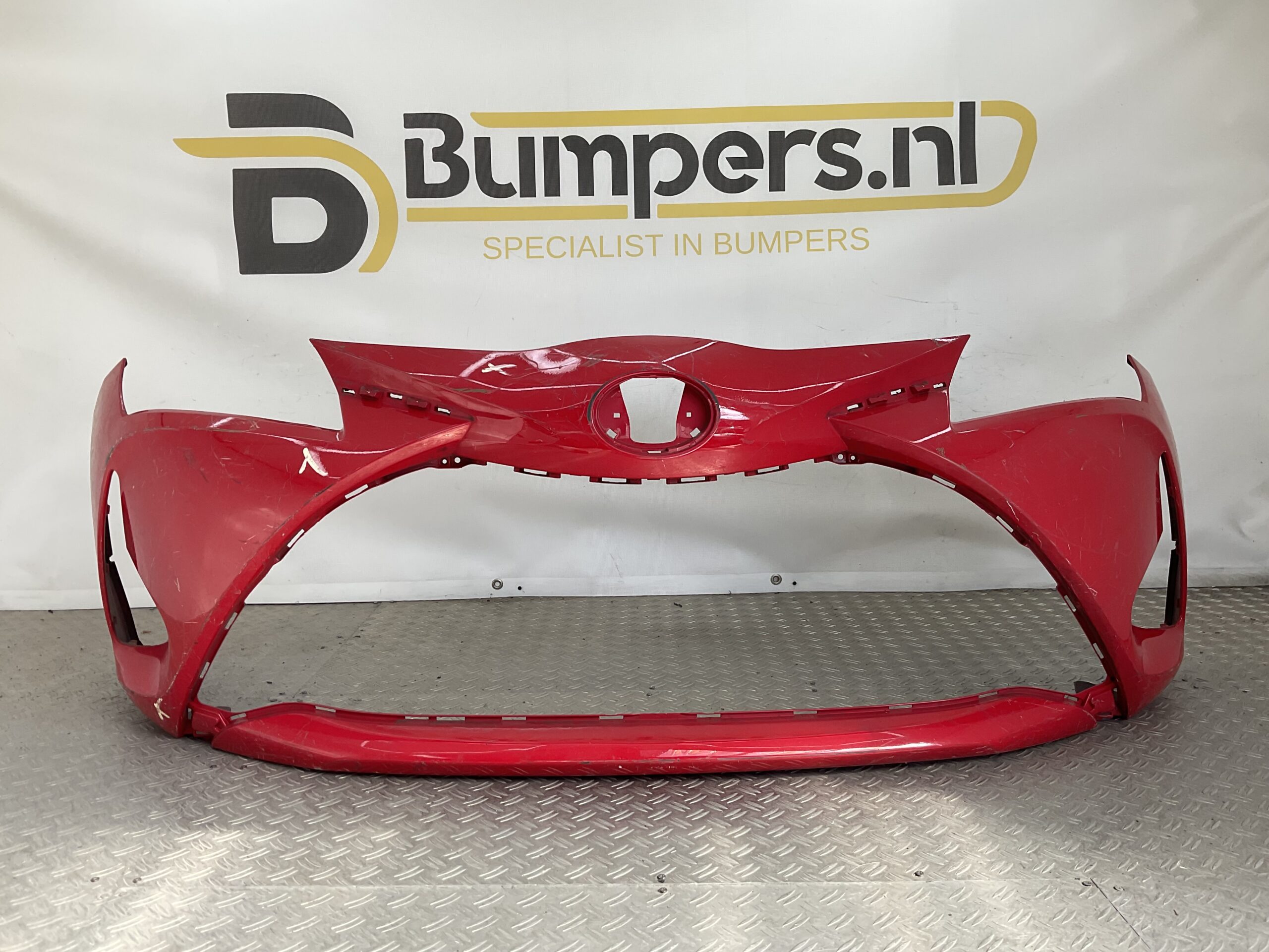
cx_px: 634
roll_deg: -0.1
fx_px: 1063
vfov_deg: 48.2
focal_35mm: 29
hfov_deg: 61.7
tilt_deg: -7.7
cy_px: 476
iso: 16
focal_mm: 3
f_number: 1.8
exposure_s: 1/367
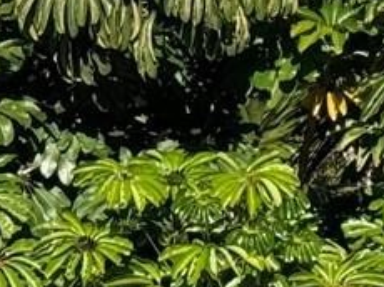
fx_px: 3701
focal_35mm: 334
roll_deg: +1.9
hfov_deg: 5.5
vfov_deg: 4.4
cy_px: -274
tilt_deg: -4.1
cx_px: 1235
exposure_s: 1/6410
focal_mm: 6.76
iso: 64
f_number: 1.78
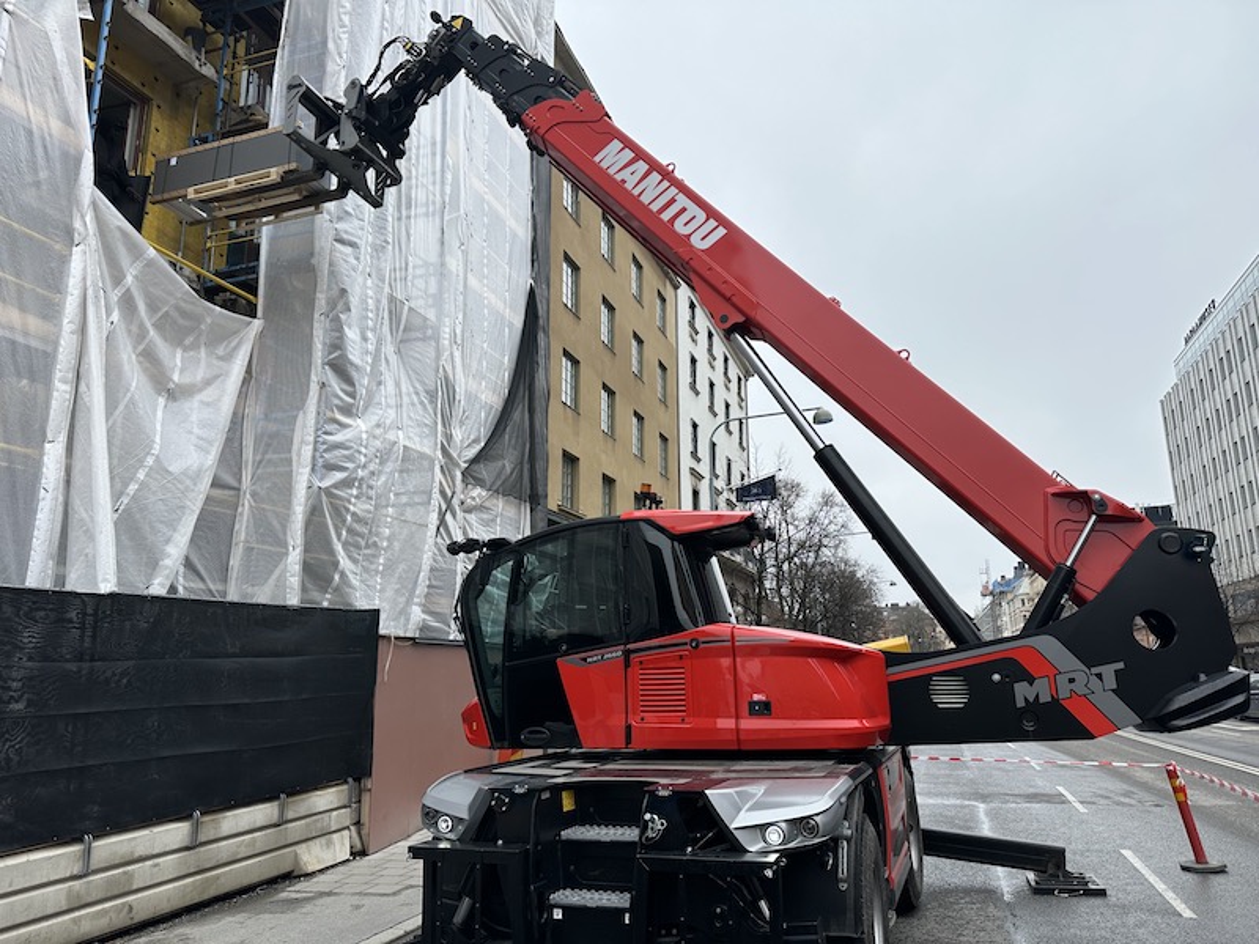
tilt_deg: +12.8
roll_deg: +0.6
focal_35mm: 24
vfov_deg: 56.8
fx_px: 873
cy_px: 472
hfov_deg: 71.6
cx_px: 630
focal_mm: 6.86
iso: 80
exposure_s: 1/2660
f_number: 1.78
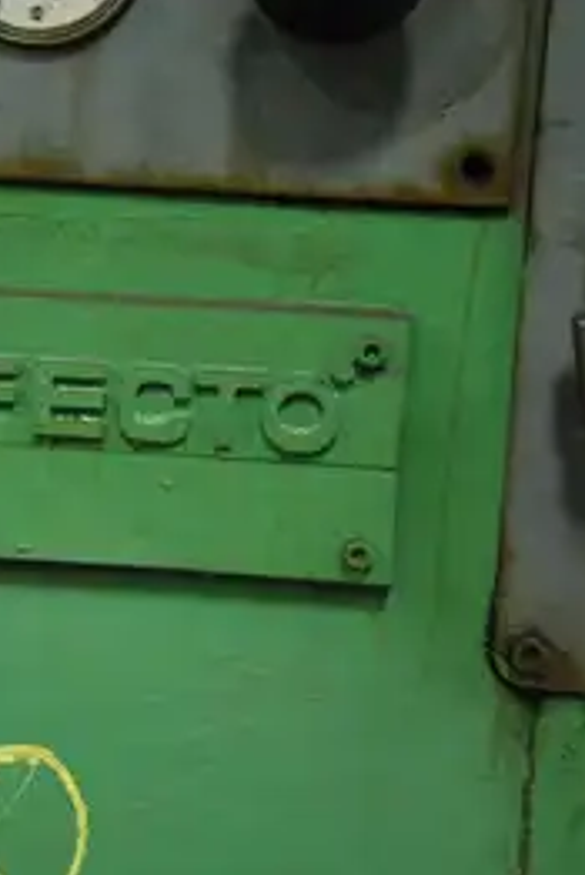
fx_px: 2678
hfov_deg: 12.4
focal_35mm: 110
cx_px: 40
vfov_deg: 18.6
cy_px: 431
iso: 1600
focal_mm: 48
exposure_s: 1/30
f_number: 5
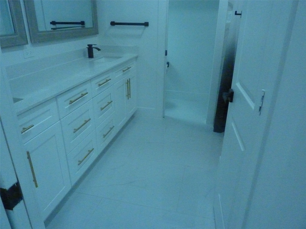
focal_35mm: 25
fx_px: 221
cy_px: 114
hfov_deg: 69.4
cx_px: 153
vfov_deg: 54.9
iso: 1600
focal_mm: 4.1
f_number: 4
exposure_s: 1/320
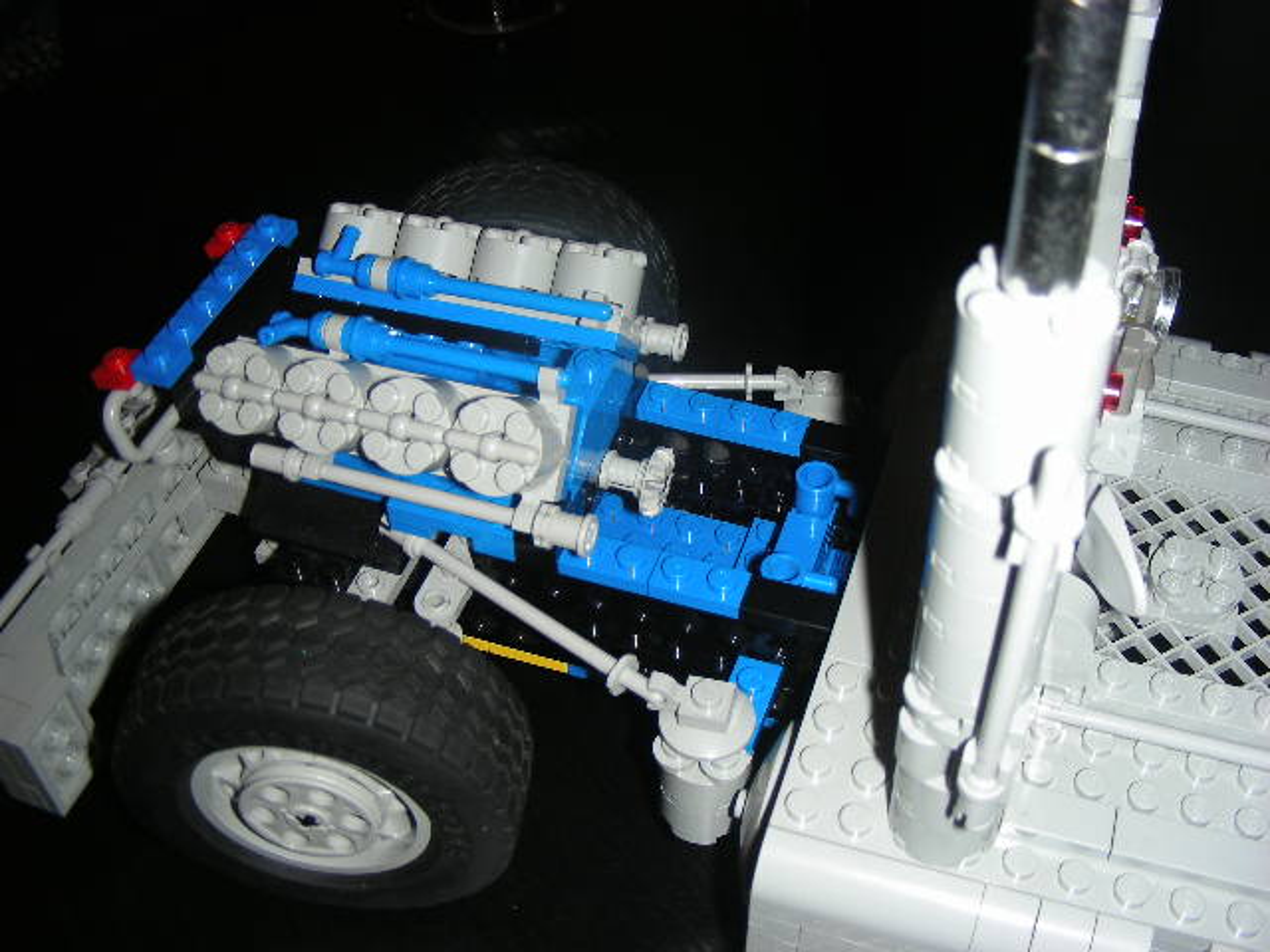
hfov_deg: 49.0
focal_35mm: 38
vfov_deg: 37.7
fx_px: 1394
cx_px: 635
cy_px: 476
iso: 50
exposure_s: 1/60
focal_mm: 6.3
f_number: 3.5
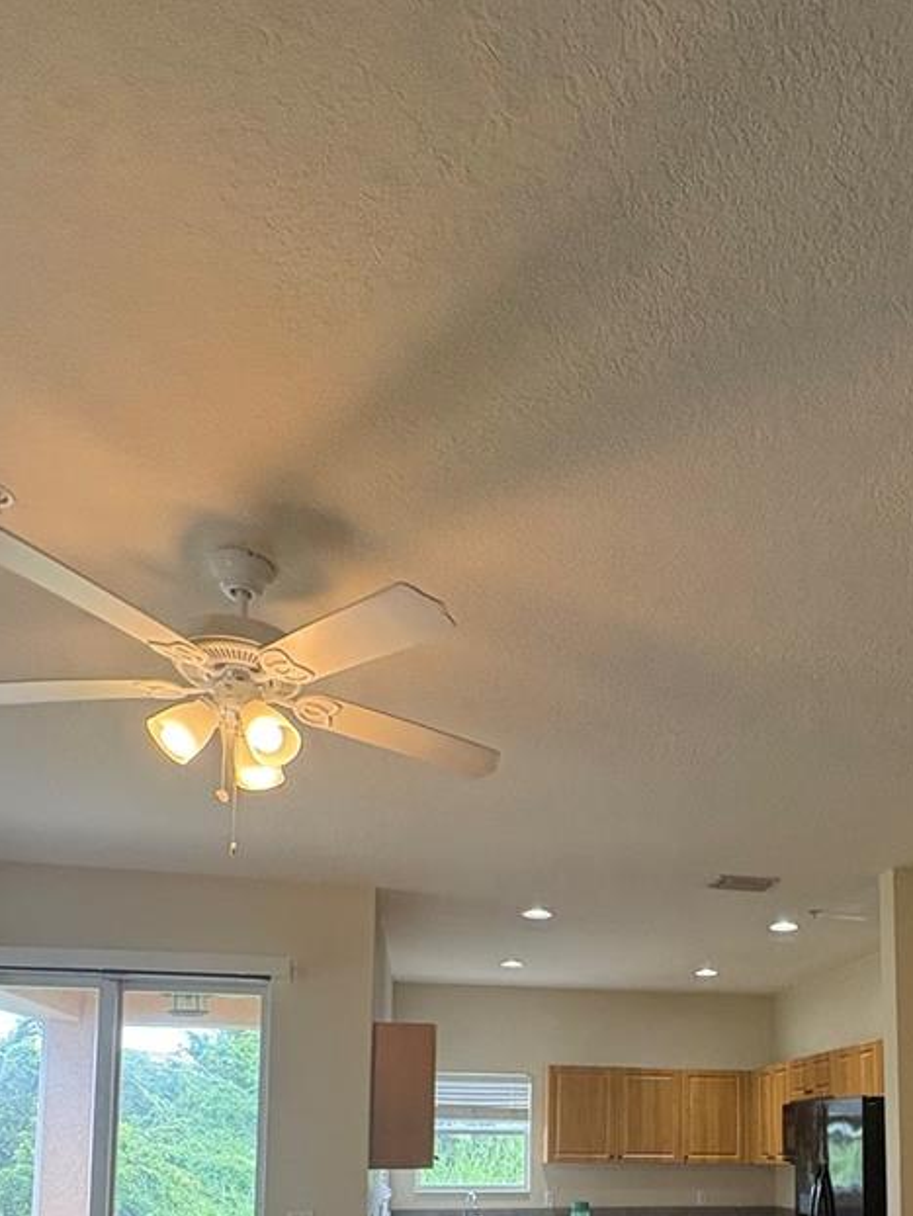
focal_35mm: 27
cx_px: 614
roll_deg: -0.5
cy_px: 1077
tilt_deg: +4.7
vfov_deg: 56.9
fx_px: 949
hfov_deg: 50.4
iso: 250
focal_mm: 2.22
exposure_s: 1/120
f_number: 2.2
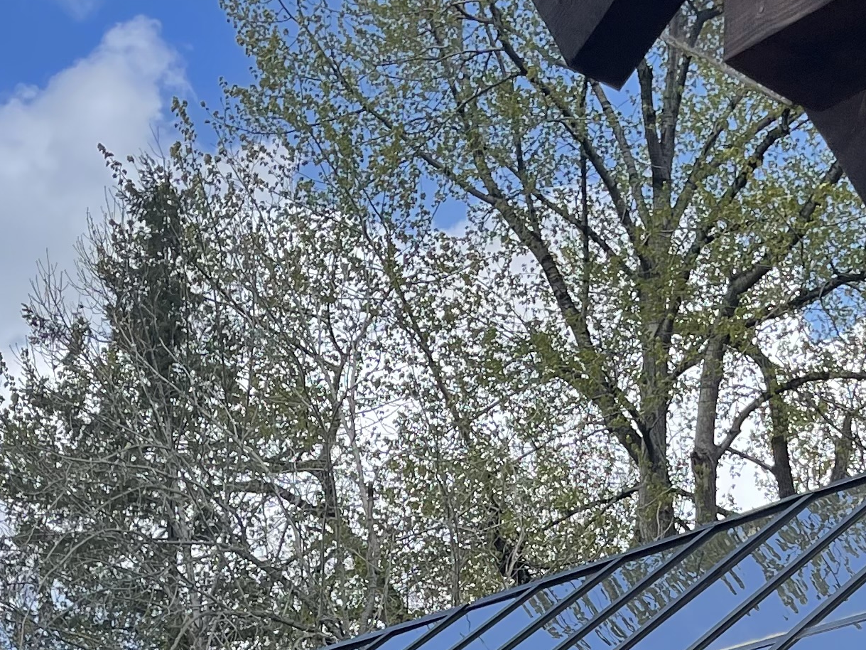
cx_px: 380
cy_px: 1065
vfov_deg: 15.4
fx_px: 2151
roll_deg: -0.9
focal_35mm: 86
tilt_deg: +3.5
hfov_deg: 22.7
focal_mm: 5.1
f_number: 1.6
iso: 32
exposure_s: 1/1323
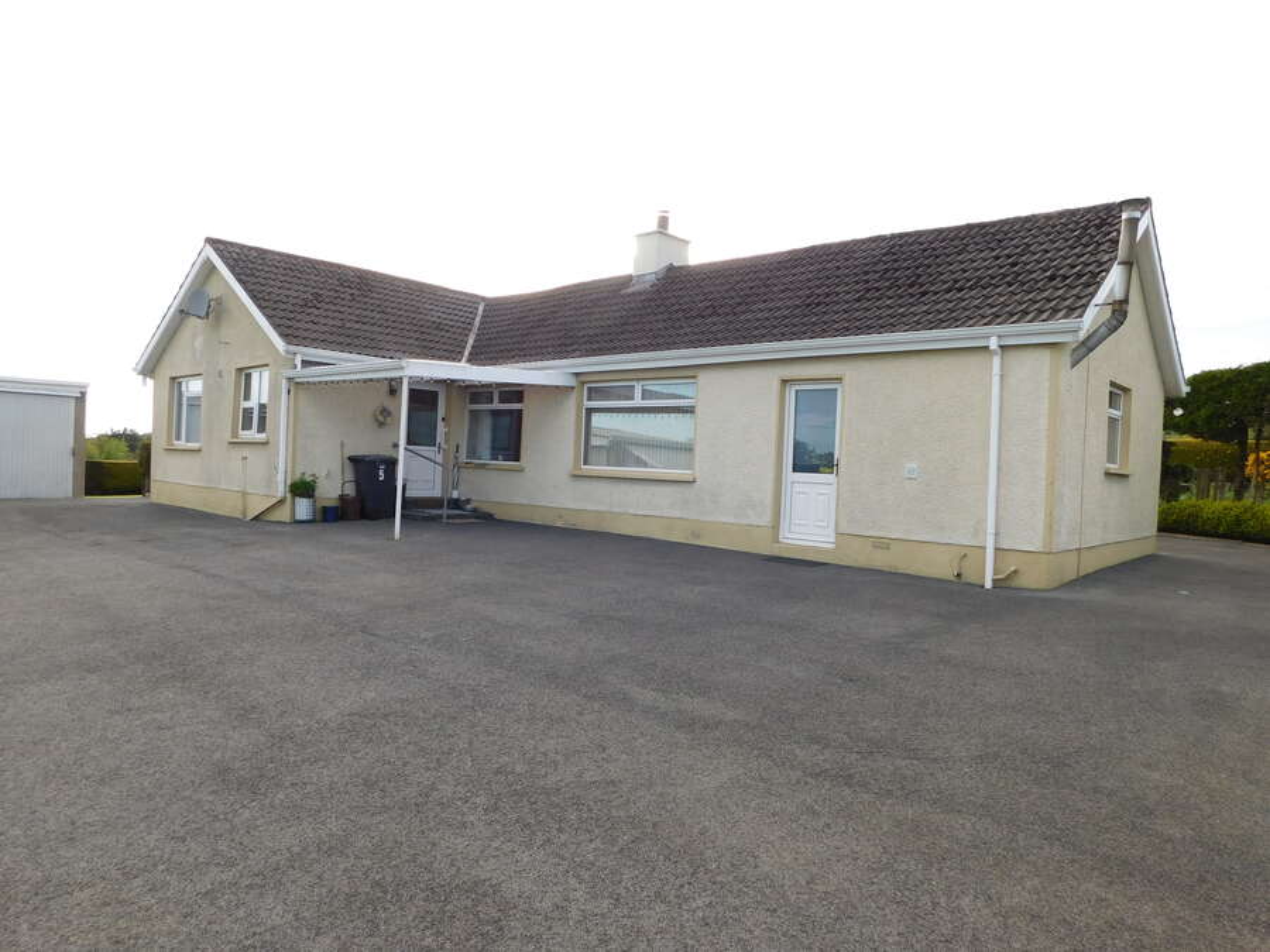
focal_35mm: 23
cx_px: 635
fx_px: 844
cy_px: 476
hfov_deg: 73.9
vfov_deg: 58.9
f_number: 3
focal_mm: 4
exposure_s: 1/320
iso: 125
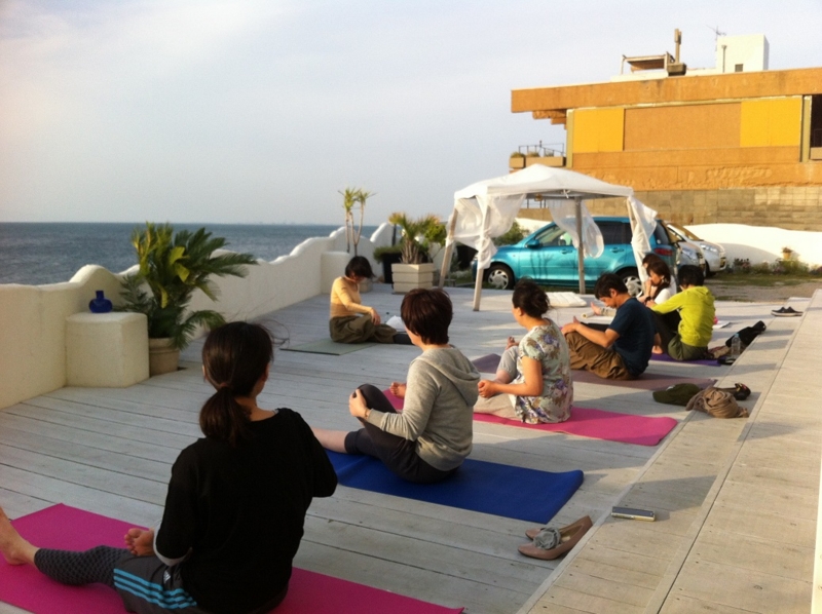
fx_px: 830
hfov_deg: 52.7
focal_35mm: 35
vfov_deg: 40.6
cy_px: 307
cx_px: 411
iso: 80
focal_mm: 3.85
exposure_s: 1/670
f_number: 2.8
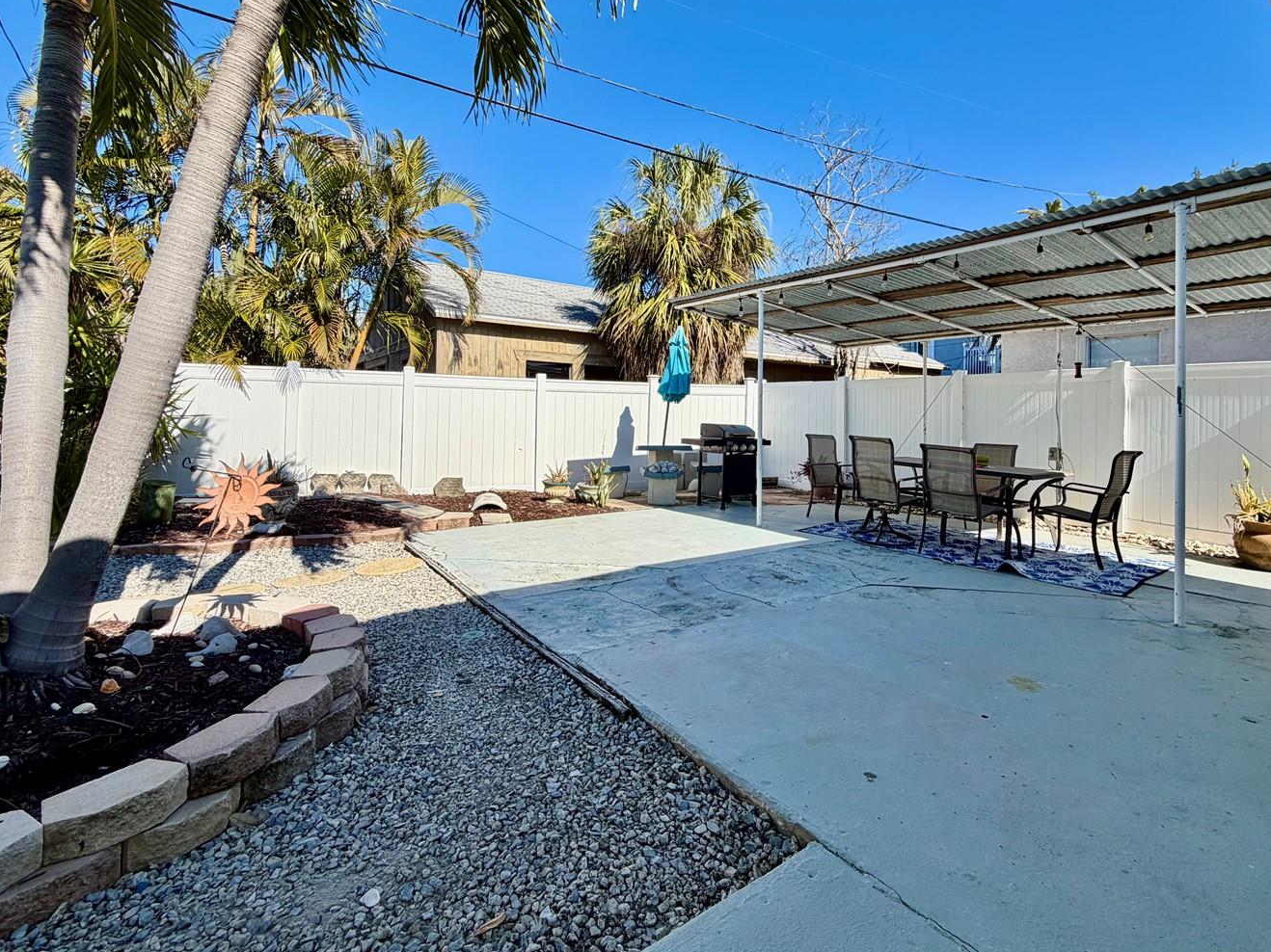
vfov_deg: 74.3
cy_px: 411
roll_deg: -0.5
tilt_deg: -0.5
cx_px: 692
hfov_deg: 90.8
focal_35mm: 17
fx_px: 624
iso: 32
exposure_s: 1/779
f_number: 2.2
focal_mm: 2.22
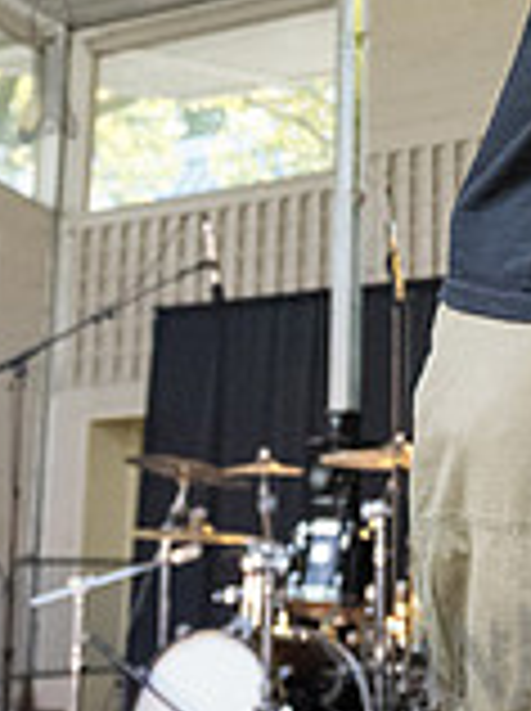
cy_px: -270
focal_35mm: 115
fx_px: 2358
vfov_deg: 16.1
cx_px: 717
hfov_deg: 12.4
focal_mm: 27
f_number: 4
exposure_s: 1/1250
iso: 4000
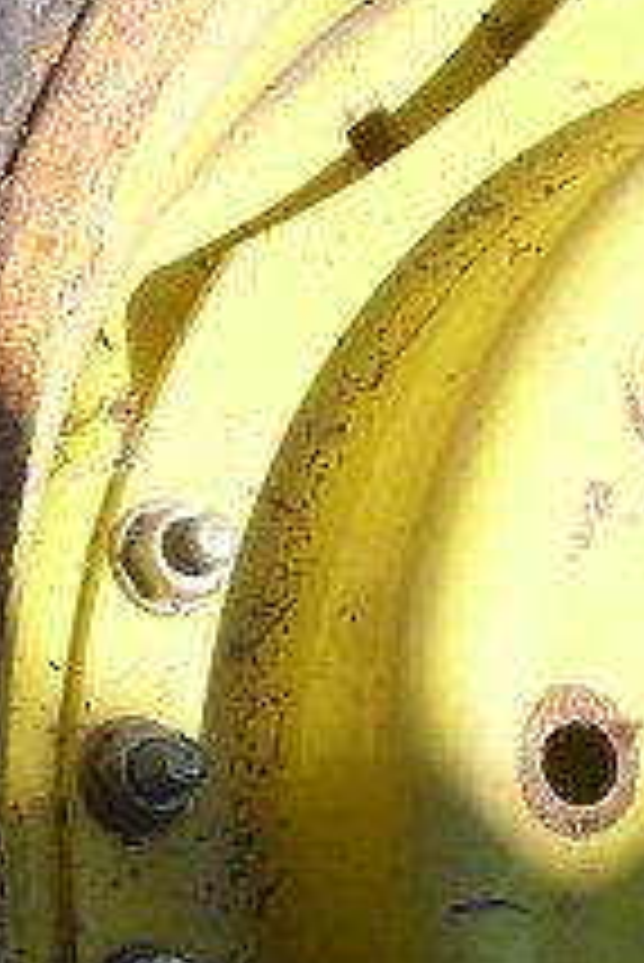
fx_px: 4366
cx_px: 730
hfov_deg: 8.4
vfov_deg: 12.4
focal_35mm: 163
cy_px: 1017
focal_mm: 6.3
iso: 100
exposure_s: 1/180
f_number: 8.4
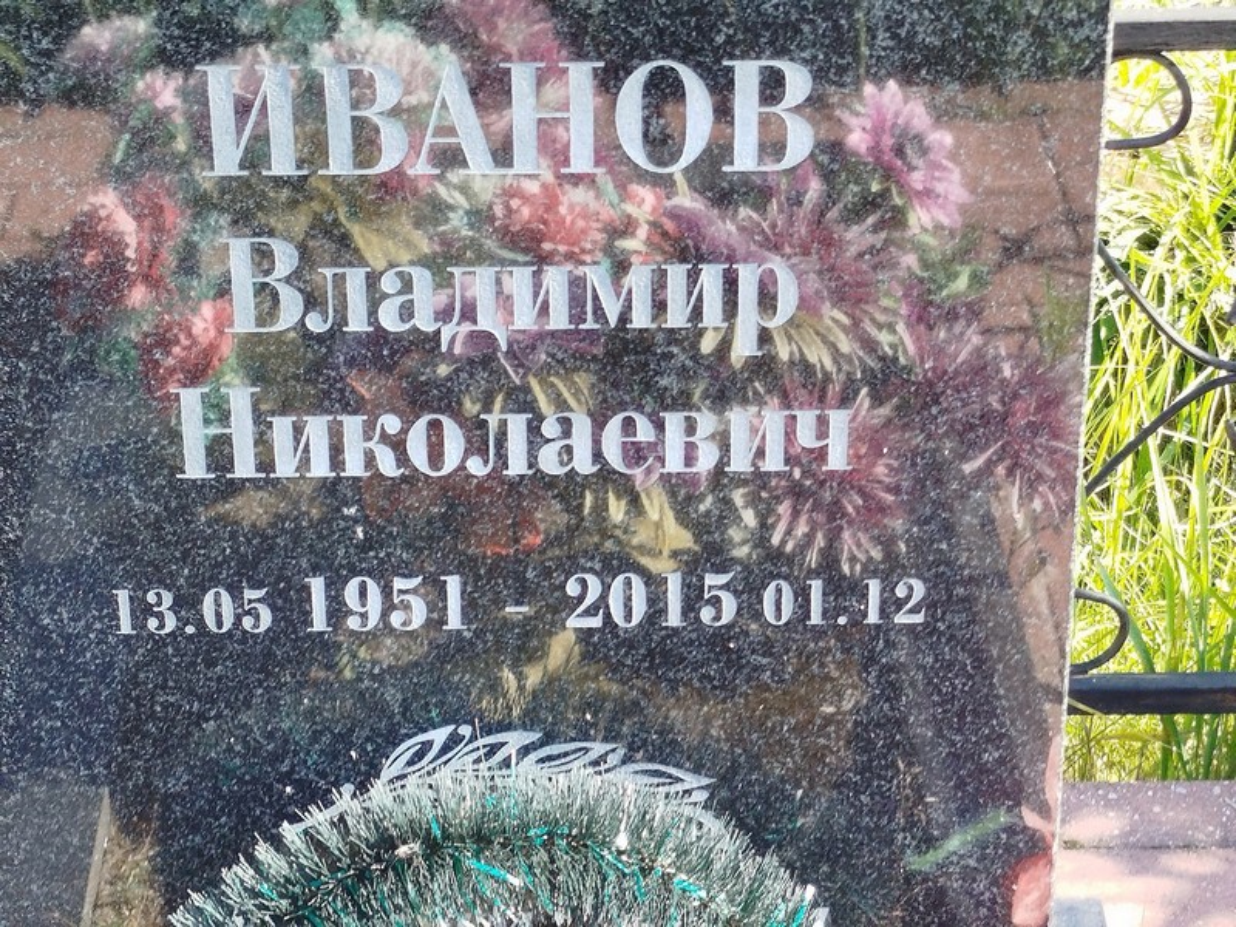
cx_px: 618
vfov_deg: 45.4
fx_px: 1107
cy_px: 464
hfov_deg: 58.4
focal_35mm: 31
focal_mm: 5.31
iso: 80
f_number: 1.7
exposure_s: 1/100
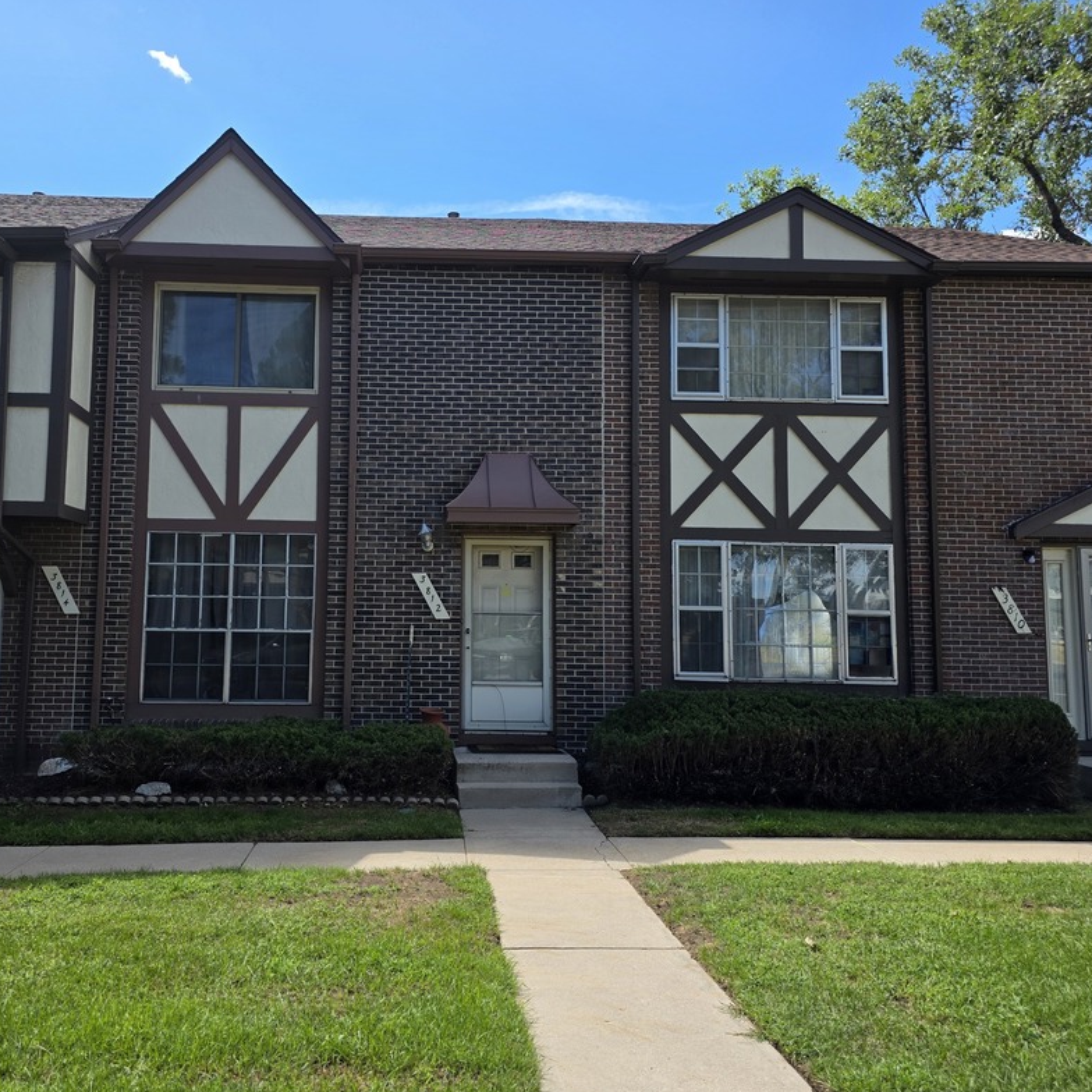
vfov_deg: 57.3
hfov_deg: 56.8
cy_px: 536
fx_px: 999
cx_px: 433
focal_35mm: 28
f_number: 1.7
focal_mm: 6.3
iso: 80
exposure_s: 1/2222
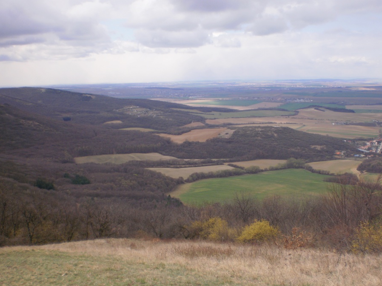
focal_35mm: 42
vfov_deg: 34.3
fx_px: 463
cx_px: 201
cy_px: 151
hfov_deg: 44.8
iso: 100
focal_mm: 6.3
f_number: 3.1
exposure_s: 1/1000
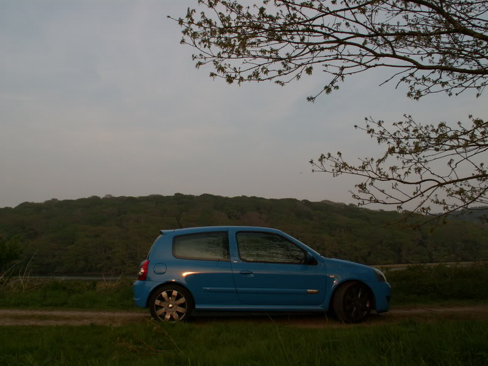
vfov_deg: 40.7
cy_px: 183
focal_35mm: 35
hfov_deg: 52.6
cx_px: 244
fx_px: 493
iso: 50
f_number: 5.6
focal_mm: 5.86
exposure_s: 1/200
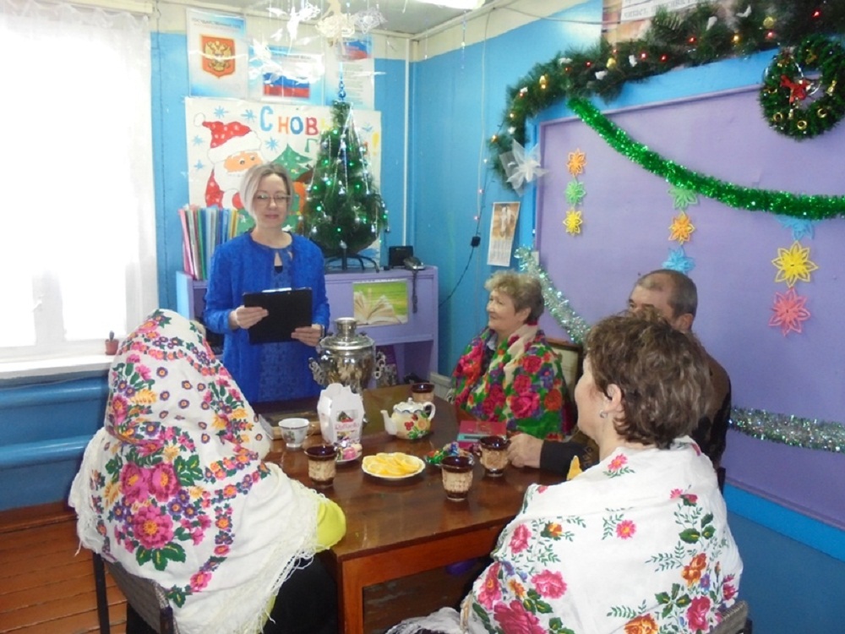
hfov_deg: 67.3
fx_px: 635
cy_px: 317
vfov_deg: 53.1
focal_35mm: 26
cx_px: 422
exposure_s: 1/30
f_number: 3.5
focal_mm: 4.6
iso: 400
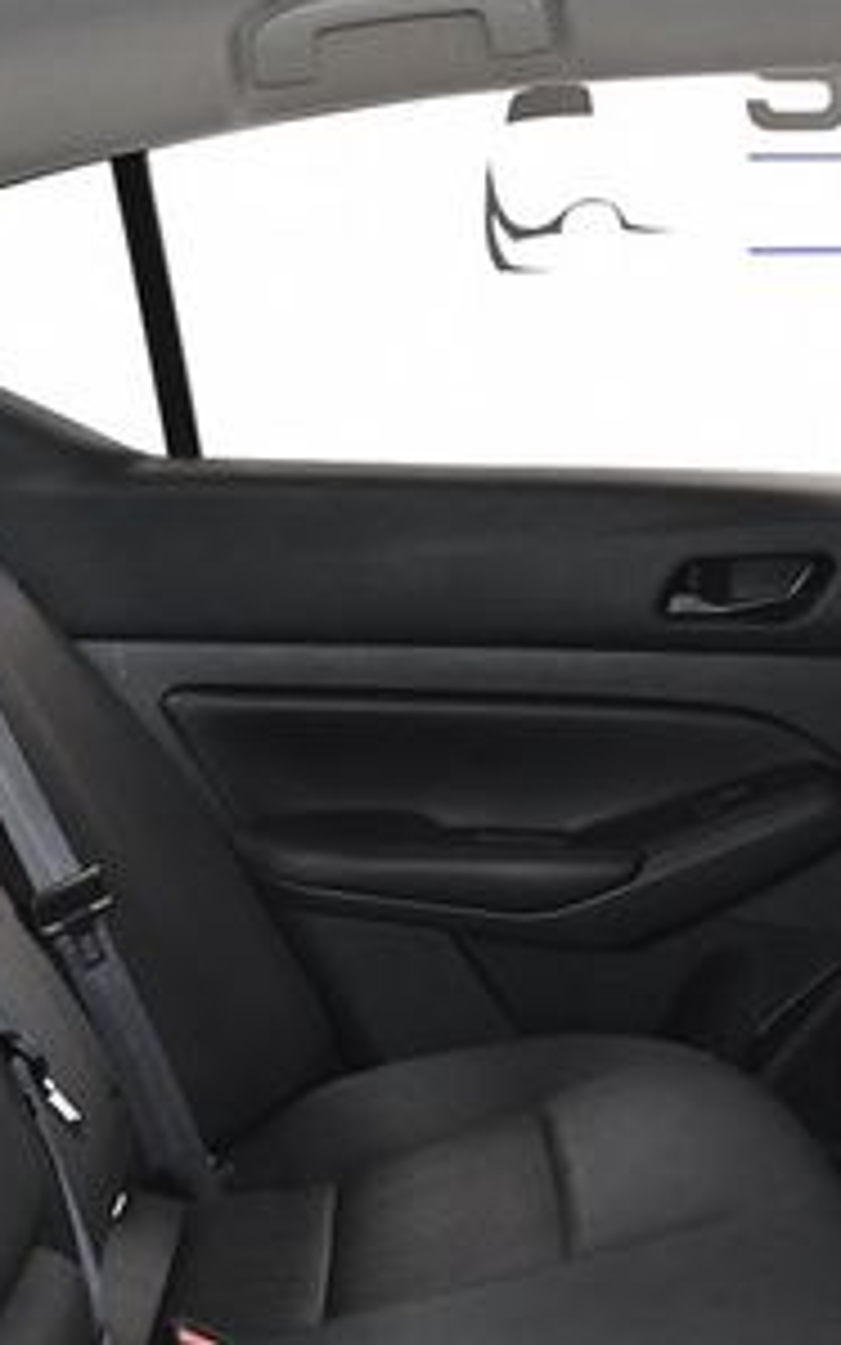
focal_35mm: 59
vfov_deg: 34.5
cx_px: 450
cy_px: 767
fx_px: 2163
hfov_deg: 22.0
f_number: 4.5
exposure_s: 1/200
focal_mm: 18
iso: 2500
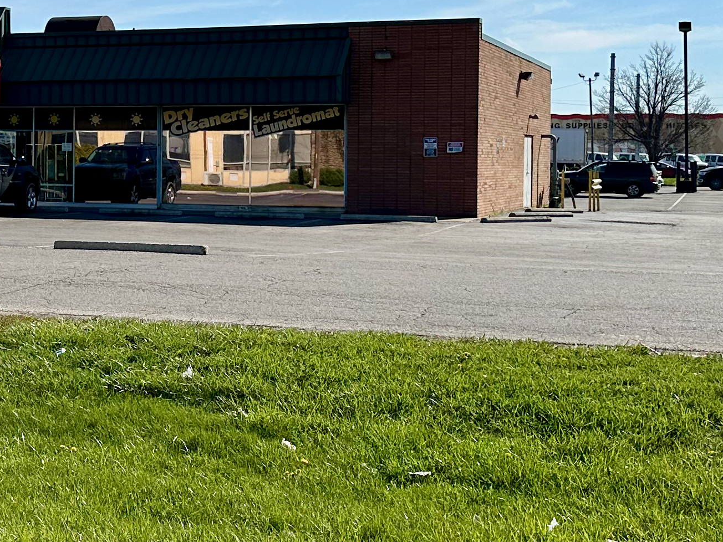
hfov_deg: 36.8
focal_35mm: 47
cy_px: 62
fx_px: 982
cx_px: 20
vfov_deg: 29.7
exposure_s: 1/7576
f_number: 1.78
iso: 80
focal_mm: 6.86
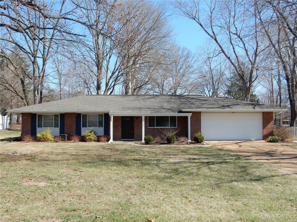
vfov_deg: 39.7
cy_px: 111
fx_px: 309
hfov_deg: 51.4
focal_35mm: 36
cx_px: 148
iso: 125
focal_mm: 6.4
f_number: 4
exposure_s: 1/500
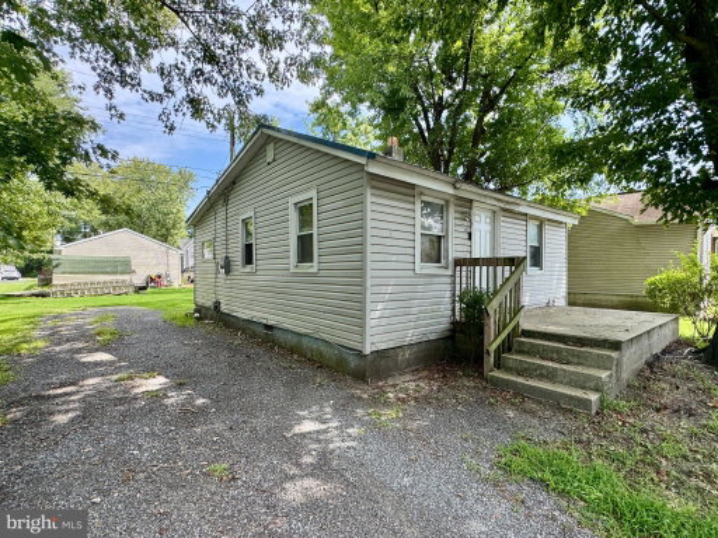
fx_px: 290
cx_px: 359
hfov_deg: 102.1
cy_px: 269
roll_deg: +1.2
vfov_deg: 85.7
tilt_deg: -1.7
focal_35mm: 14
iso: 50
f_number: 2.2
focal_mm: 2.22
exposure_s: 1/646
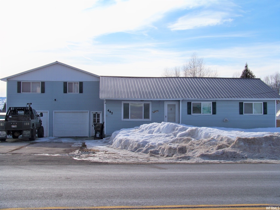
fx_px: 372
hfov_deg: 41.2
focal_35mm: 46
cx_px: 140
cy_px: 105
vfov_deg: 31.5
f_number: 4.5
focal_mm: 9.36
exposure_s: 1/640
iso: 80
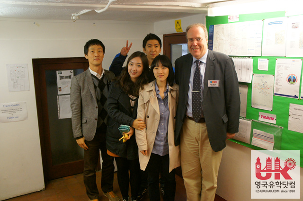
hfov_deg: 62.0
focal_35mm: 30
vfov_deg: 43.5
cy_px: 100
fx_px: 252
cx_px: 152
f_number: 4
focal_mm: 20
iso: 1600
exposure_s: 1/160
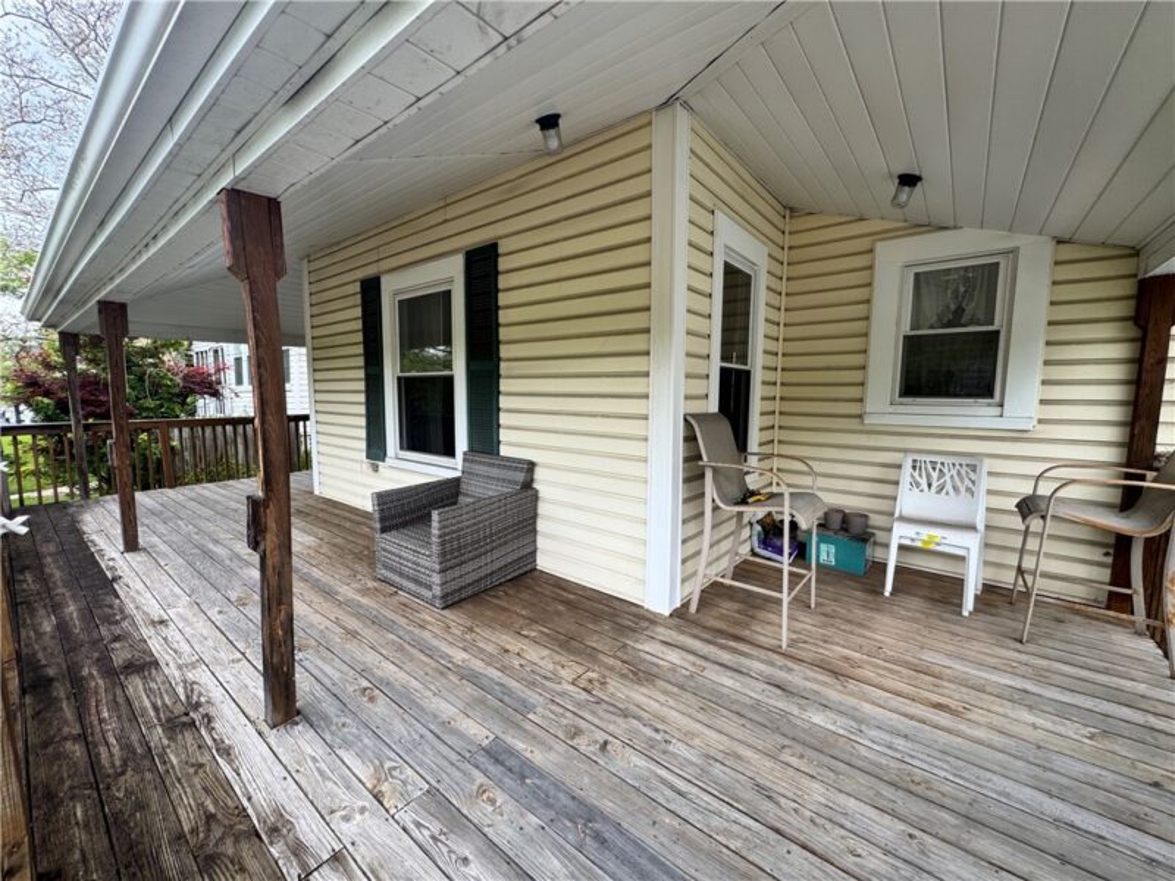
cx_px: 588
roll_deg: -0.8
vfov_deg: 85.7
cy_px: 440
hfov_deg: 102.1
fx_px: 475
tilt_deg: -5.5
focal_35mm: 14
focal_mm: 2.22
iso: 40
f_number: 2.2
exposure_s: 1/282
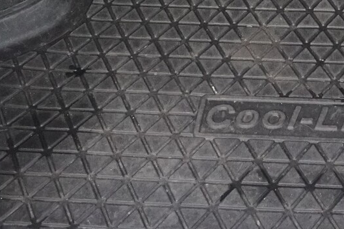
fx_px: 922
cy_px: -34
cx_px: 310
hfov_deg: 20.7
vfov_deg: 13.8
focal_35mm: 97
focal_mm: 21
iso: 6400
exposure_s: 1/40
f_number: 4
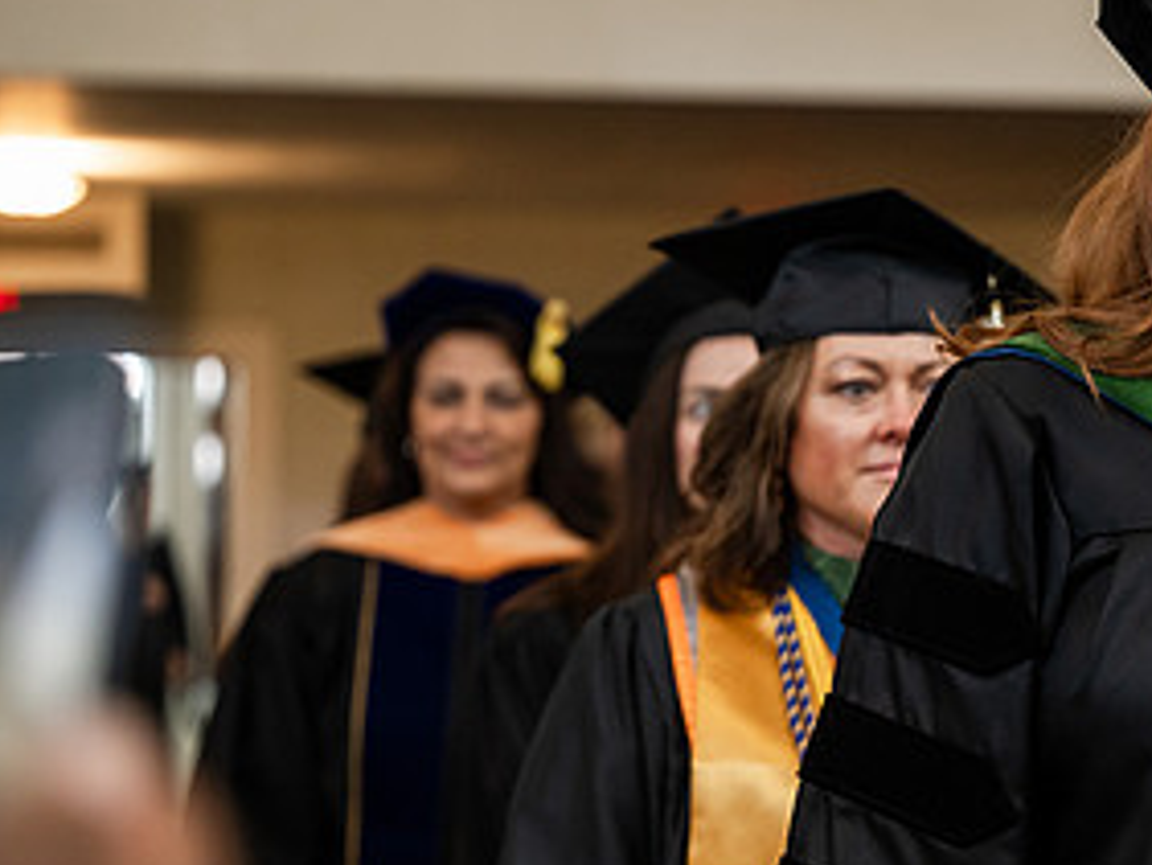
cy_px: 469
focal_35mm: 157
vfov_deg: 9.5
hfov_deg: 12.4
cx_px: 1148
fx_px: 5227
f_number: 3.2
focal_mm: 79
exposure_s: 1/200
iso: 1250
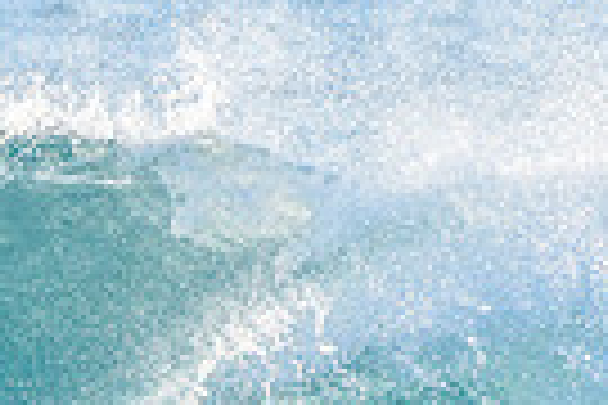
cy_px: 646
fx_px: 36274
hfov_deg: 1.0
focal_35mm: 2148
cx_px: -676
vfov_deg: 0.6
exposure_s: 1/2000
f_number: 5.6
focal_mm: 500
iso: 500
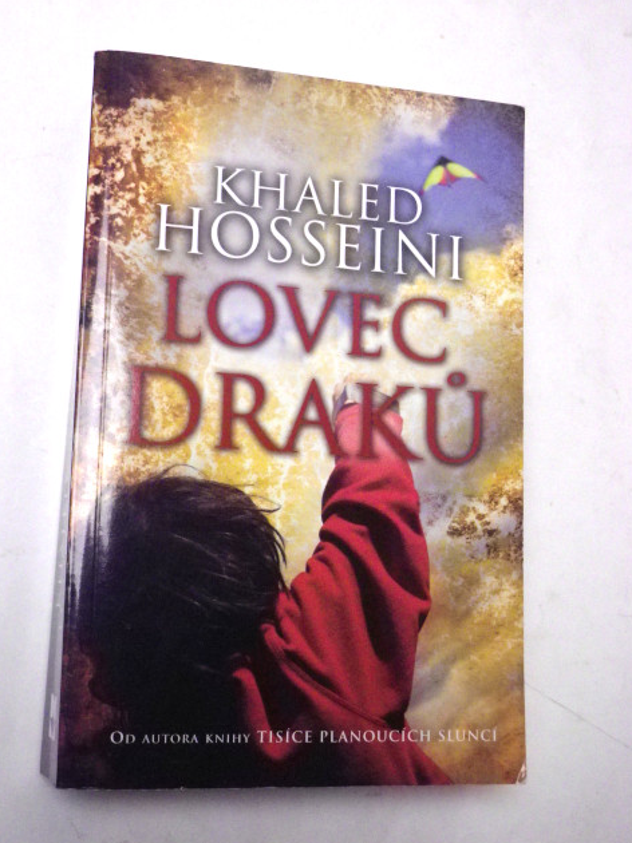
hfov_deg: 29.1
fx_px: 1218
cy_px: 426
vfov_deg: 38.2
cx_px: 317
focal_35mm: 50
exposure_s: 1/60
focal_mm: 8.7
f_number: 4.2
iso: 640
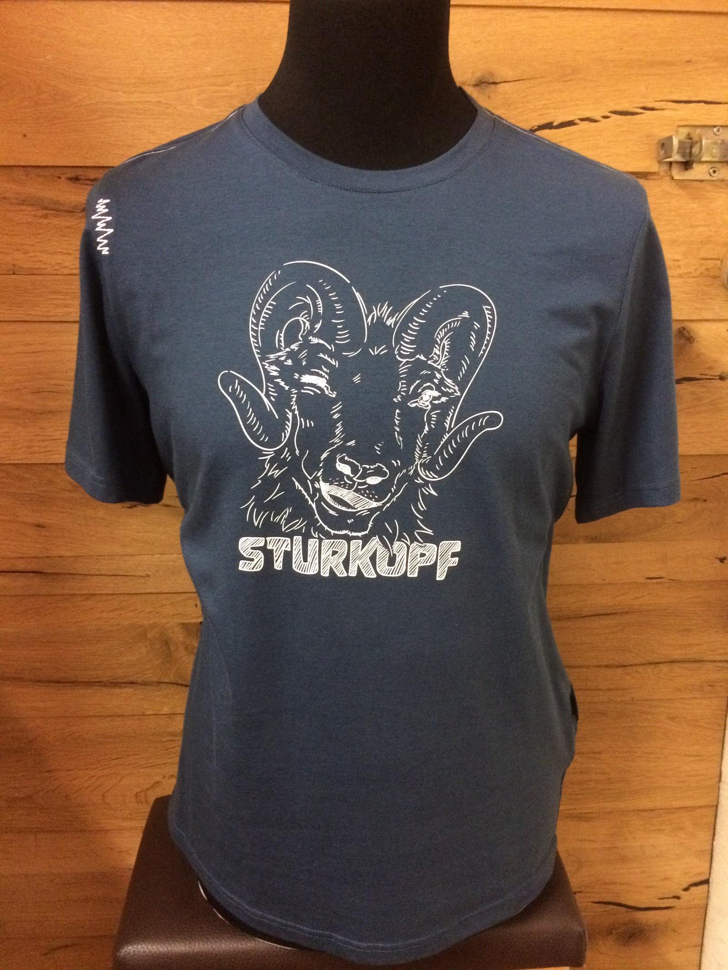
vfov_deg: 61.7
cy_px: 485
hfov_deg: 48.2
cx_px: 364
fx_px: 813
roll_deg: -0.2
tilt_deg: -15.2
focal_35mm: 29
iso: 400
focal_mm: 4.15
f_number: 2.2
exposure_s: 1/17
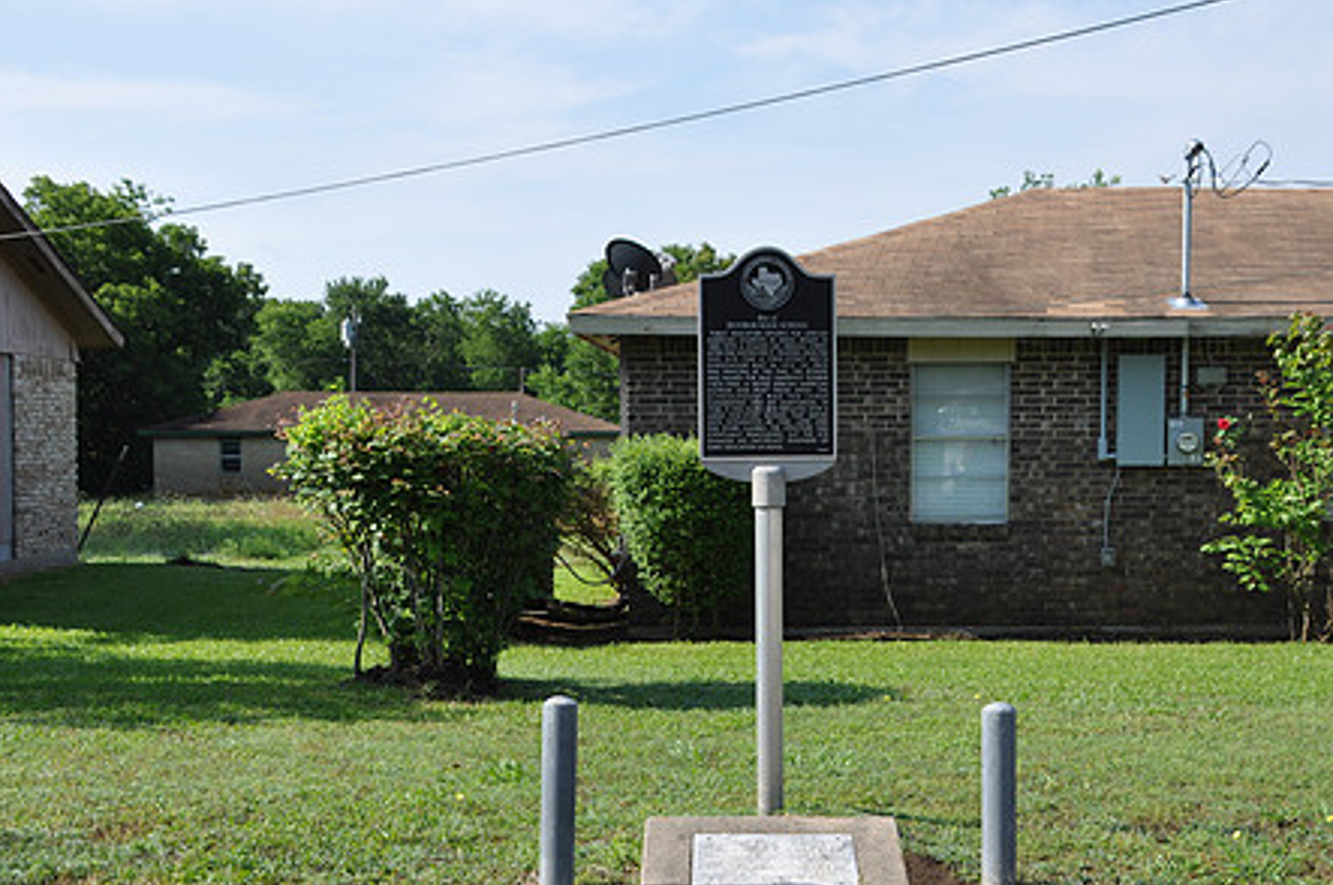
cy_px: 501
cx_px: 794
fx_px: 2034
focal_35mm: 55
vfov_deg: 24.5
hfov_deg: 36.2
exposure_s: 1/200
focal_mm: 28
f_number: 7.1
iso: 200
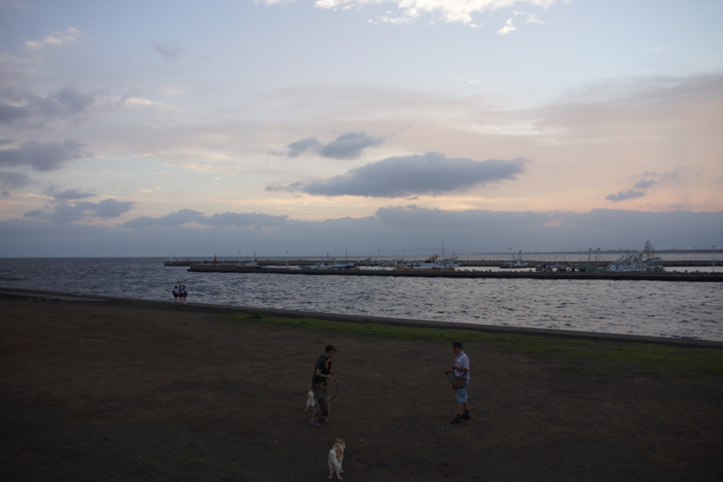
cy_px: 241
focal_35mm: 33
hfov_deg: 57.2
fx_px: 663
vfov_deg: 40.0
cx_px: 362
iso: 100
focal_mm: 22
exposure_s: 1/100
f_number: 4.5
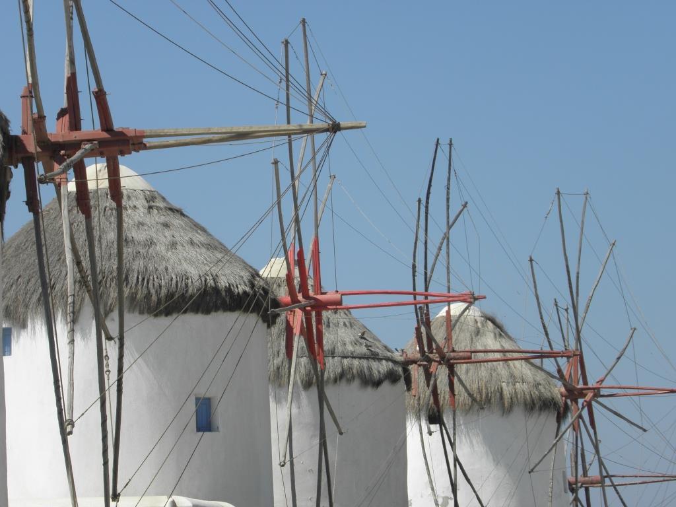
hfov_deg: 11.5
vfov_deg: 8.6
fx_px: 3359
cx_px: 338
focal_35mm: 172
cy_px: 254
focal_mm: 30.67
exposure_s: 1/400
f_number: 5.6
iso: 64
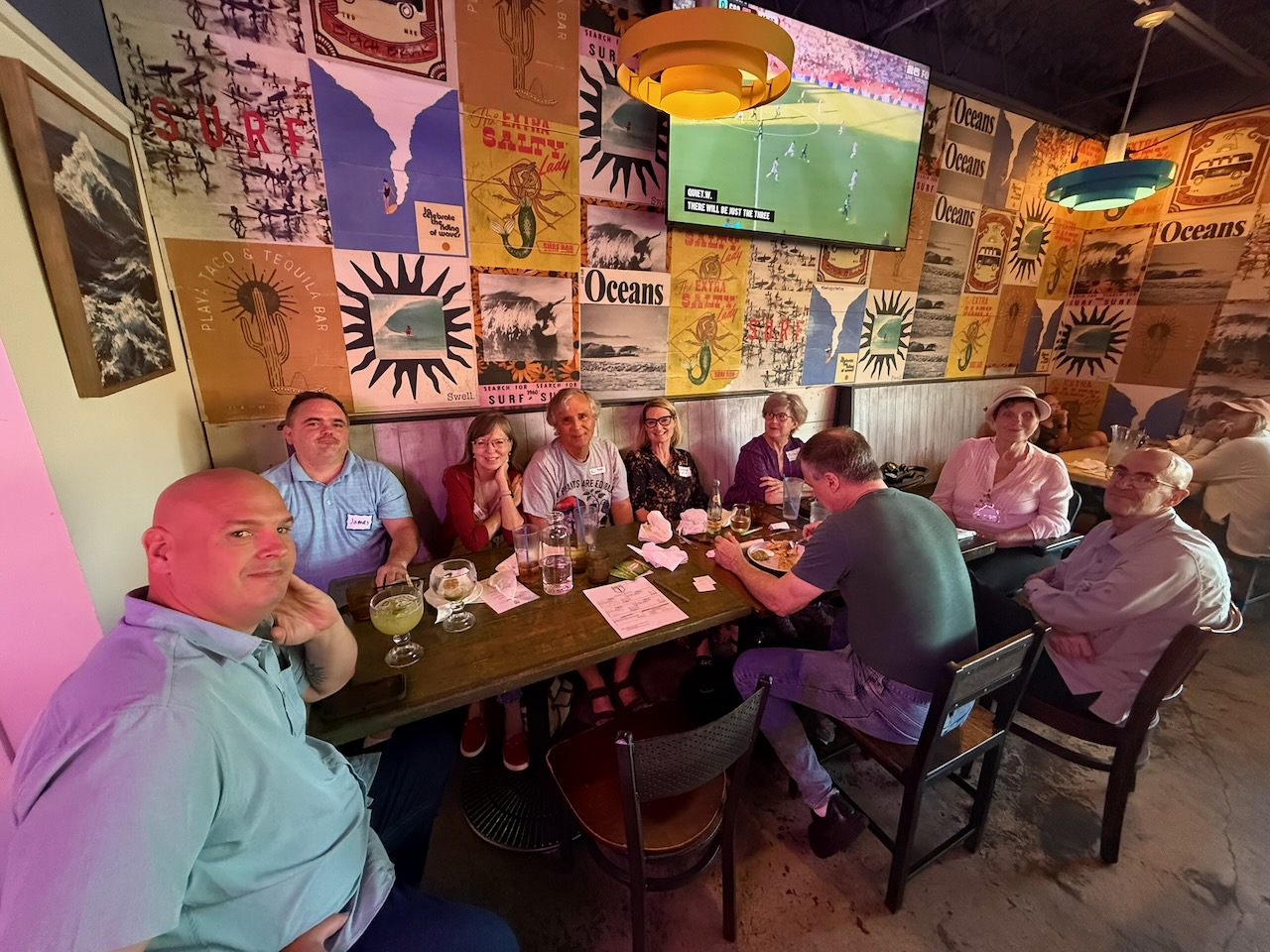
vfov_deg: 85.7
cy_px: 476
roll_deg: -1.5
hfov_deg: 102.1
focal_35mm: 14
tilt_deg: -16.9
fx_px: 514
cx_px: 635
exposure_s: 1/60
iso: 1000
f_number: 2.2
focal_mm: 2.22
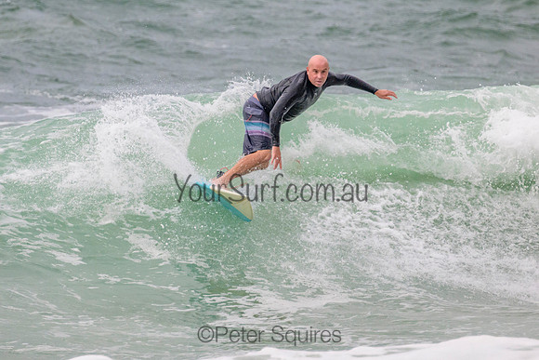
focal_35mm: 1087
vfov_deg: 1.3
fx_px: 16284
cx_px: 233
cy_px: 156
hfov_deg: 1.9
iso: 1600
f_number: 11
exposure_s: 1/2000
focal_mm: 800
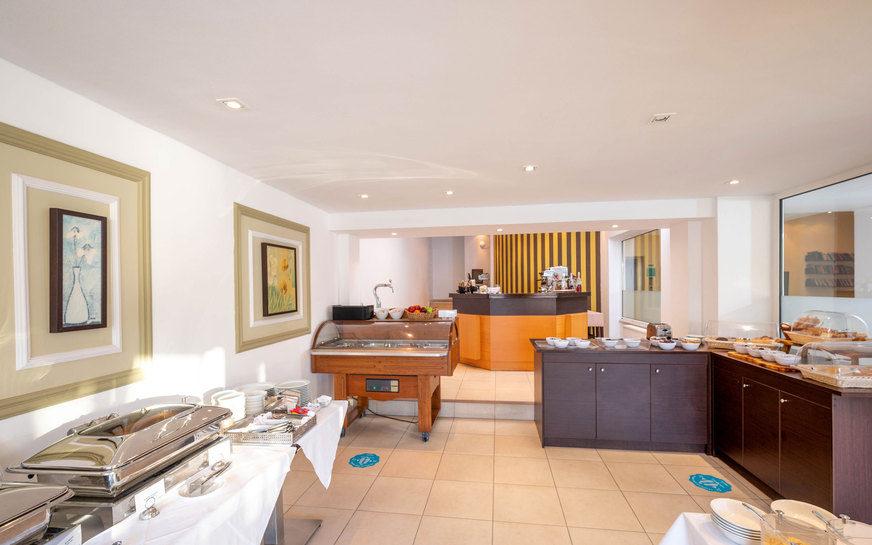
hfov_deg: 101.4
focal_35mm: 15
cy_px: 292
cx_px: 446
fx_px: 356
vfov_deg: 74.7
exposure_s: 1/10
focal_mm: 14
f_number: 6.3
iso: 200
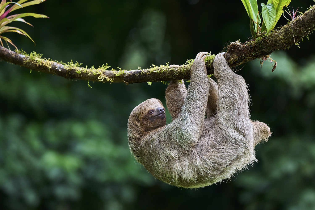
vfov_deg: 5.1
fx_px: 2370
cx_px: 158
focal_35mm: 271
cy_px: 105
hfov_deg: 7.6
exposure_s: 1/320
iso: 4000
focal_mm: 271
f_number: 5.6
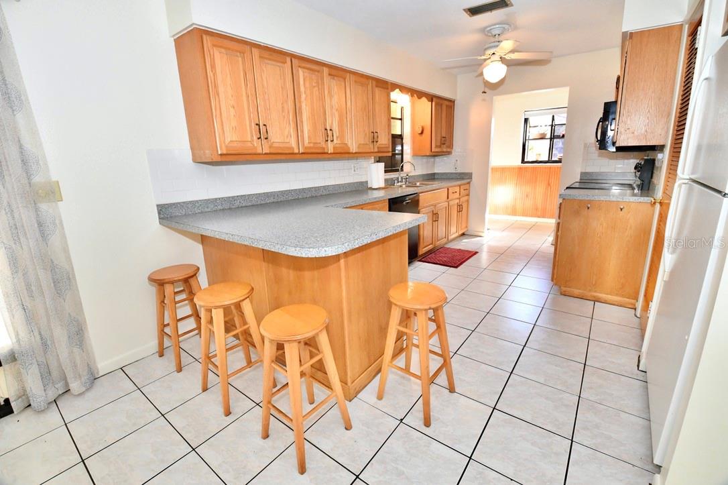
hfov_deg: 100.4
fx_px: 303
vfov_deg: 77.3
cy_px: 242
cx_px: 364
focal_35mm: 15
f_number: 7.1
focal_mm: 10
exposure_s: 1/125
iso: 4000
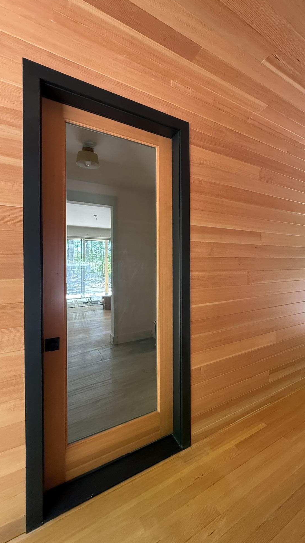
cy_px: 264
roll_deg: +0.2
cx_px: 189
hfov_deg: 66.2
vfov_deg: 99.3
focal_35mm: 16
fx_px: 230
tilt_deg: +0.2
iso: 320
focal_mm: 2.22
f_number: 2.2
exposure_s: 1/99
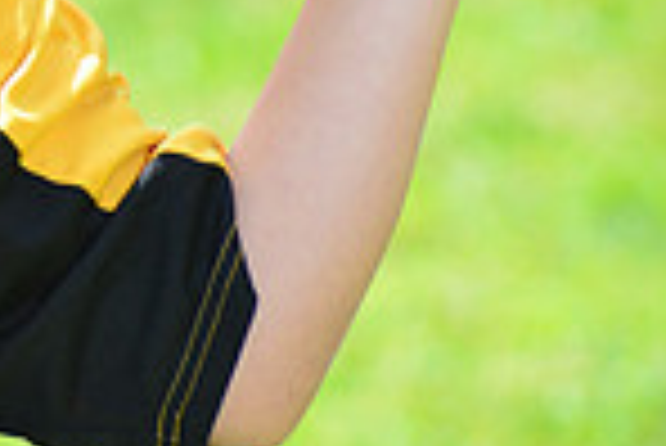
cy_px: -209
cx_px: -428
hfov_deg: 2.6
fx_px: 14518
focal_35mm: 784
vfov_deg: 1.8
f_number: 8
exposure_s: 1/200
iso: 200
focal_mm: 200
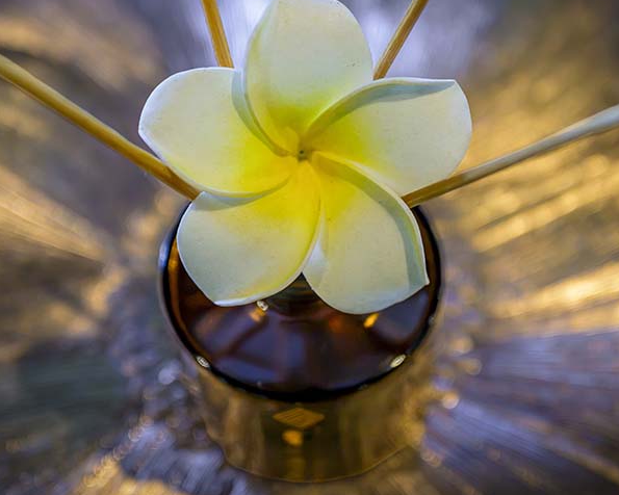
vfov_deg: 14.5
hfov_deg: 18.1
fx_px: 1942
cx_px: 295
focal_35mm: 106
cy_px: 200
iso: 2500
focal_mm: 70
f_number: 2.8
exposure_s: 1/200
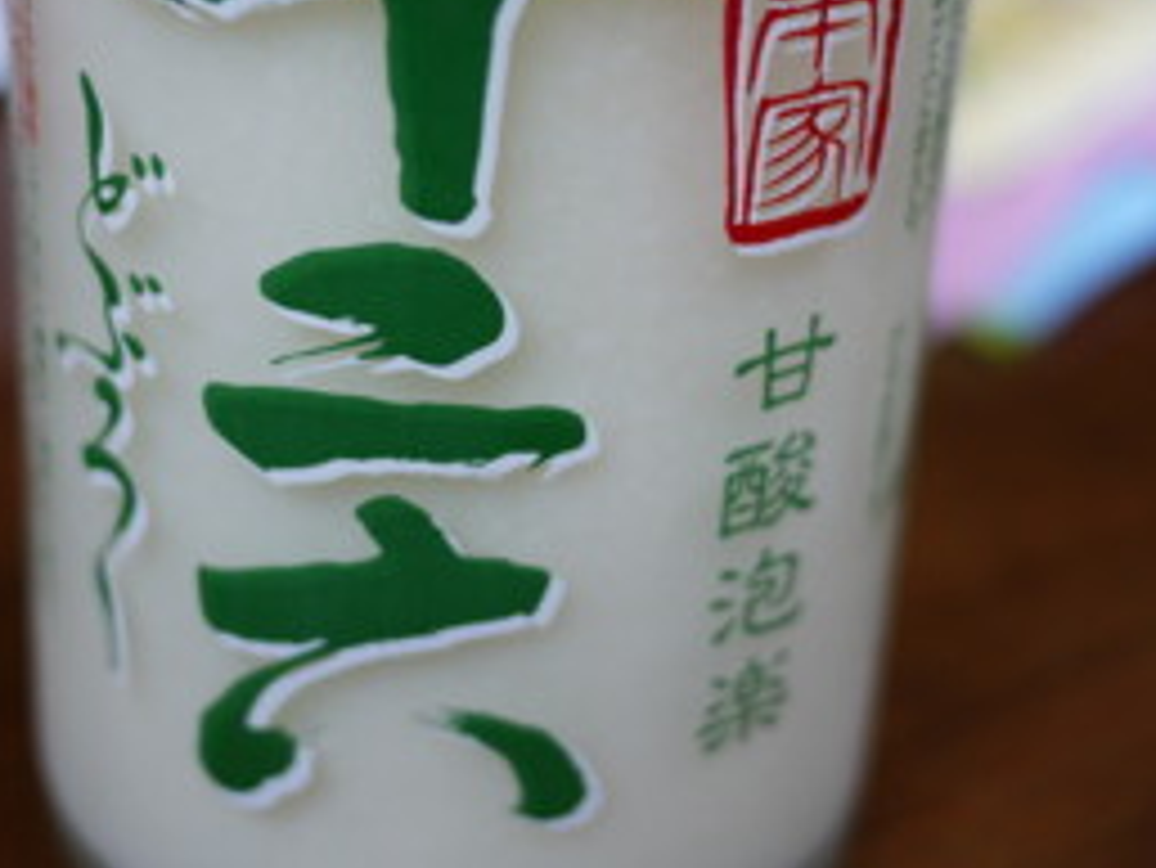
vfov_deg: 20.9
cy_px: 261
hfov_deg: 27.8
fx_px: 2339
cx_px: 621
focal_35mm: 70
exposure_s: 1/30
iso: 100
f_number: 1.7
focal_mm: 20
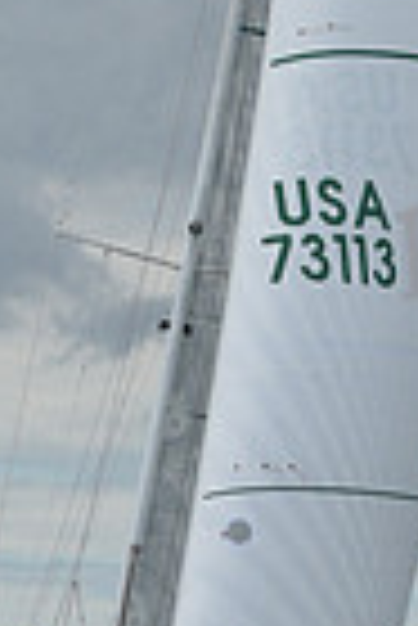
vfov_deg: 5.2
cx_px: 164
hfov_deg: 3.5
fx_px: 6862
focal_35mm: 395
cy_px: 14
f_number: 8
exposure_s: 1/1000
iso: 250
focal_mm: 95
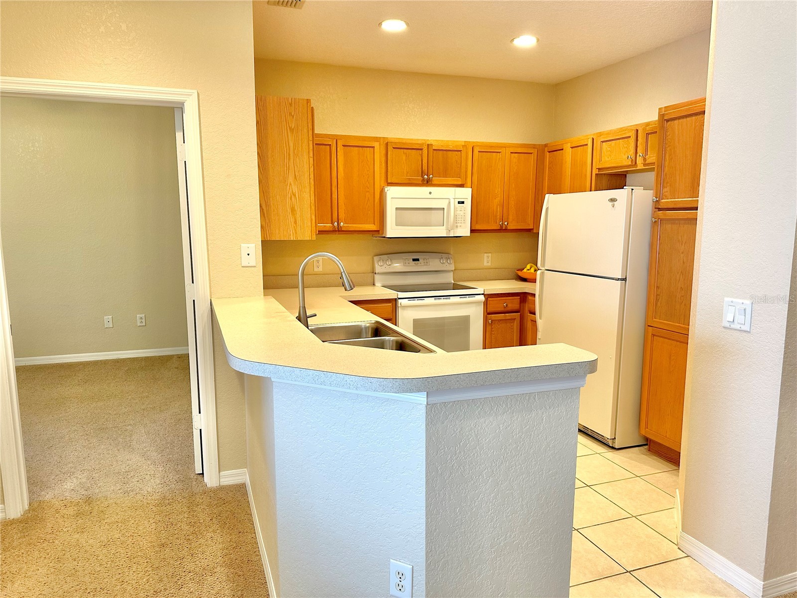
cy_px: 299
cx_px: 398
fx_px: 553
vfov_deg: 56.8
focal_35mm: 24
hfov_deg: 71.6
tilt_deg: -7.4
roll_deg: +0.2
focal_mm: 6.86
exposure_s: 1/60
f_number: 1.78
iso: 160
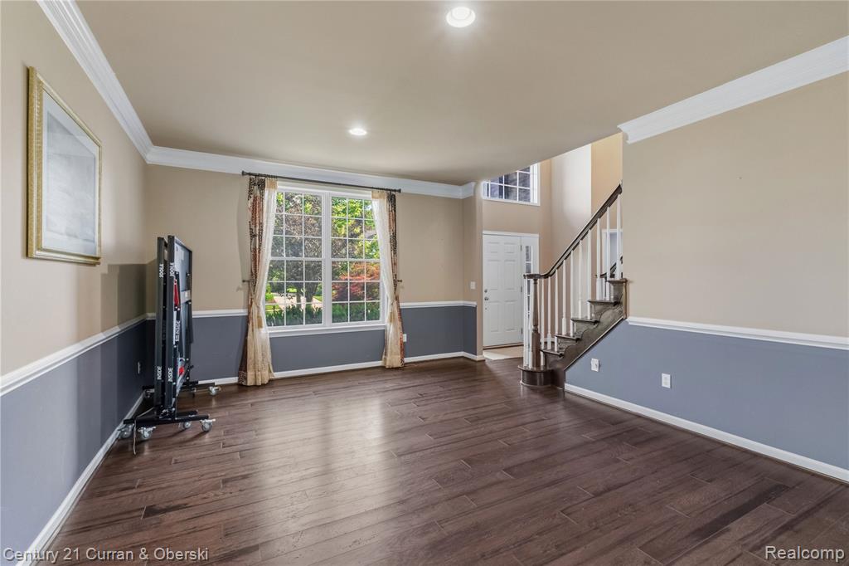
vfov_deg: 73.7
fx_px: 377
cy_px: 283
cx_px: 424
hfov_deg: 96.8
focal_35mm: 16
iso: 1250
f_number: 7.1
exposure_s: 1/2
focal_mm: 10.6
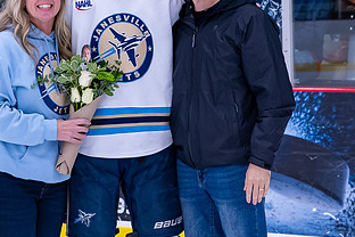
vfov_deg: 8.5
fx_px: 1597
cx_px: 134
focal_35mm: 162
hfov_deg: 12.7
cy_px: 79
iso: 500
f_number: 4
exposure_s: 1/250
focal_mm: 46
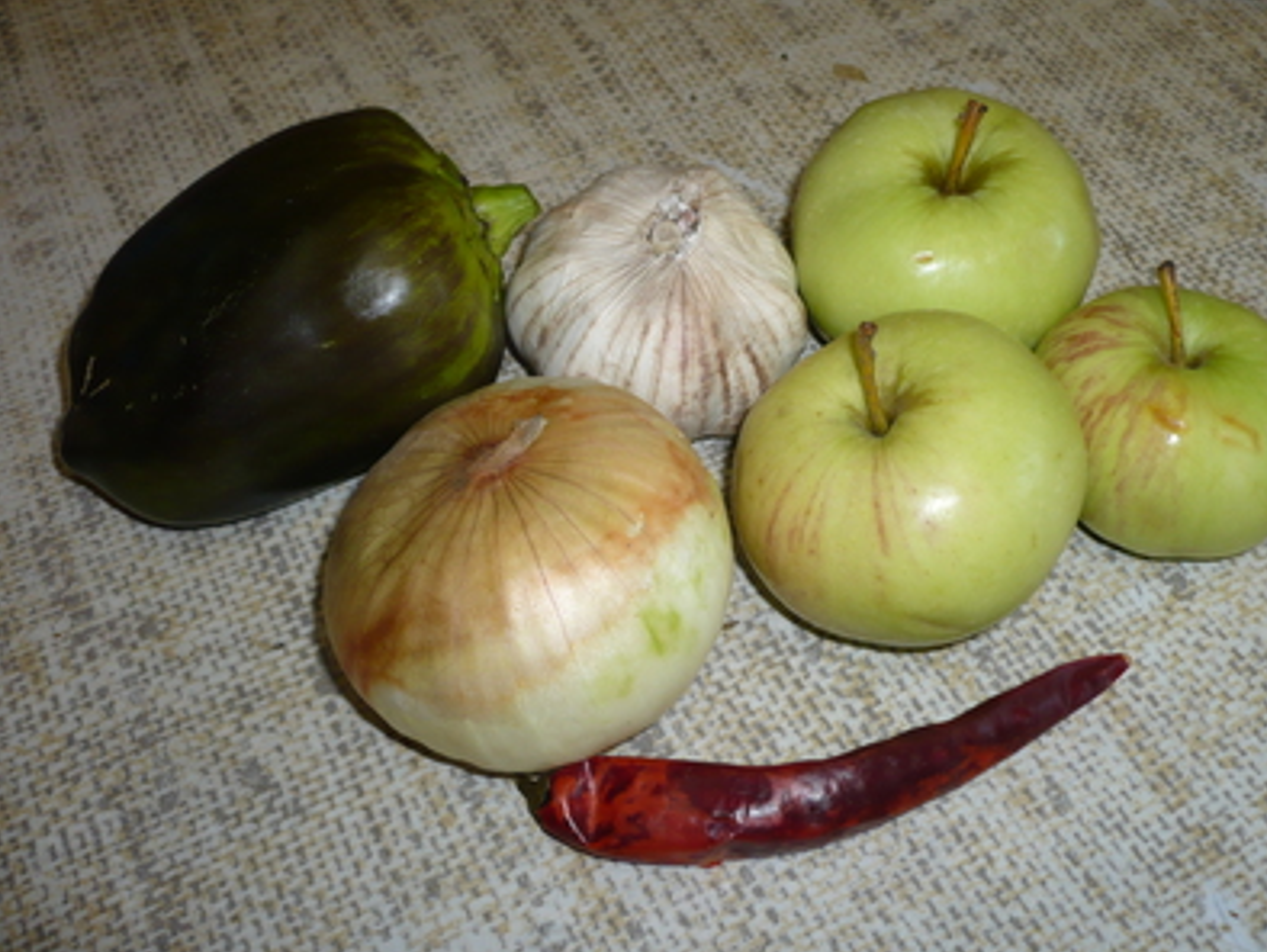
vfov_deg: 36.0
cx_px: 688
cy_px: 437
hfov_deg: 46.7
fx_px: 1465
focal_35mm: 40
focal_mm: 5.8
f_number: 2.8
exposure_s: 1/30
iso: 100
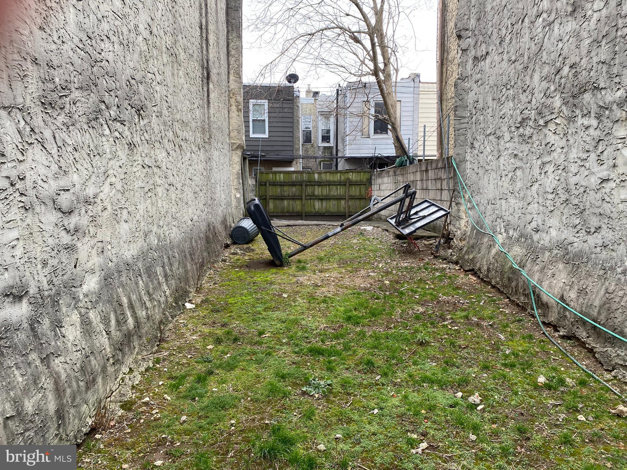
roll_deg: +0.4
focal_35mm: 26
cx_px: 314
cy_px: 235
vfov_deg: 53.1
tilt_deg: -6.2
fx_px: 471
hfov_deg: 67.3
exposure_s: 1/122
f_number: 1.8
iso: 32
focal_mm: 4.25
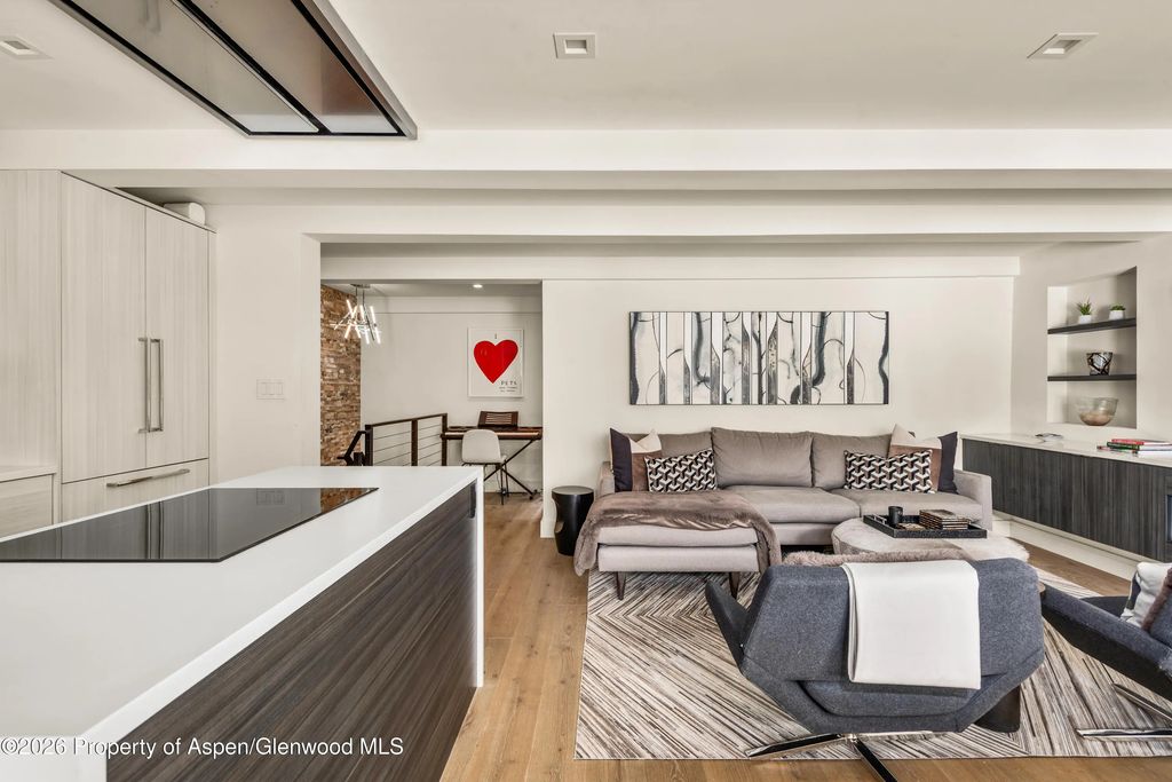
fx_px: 619
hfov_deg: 86.9
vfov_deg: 64.6
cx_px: 586
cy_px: 391
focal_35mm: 19
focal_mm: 19
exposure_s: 1/2.5
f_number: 10
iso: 400
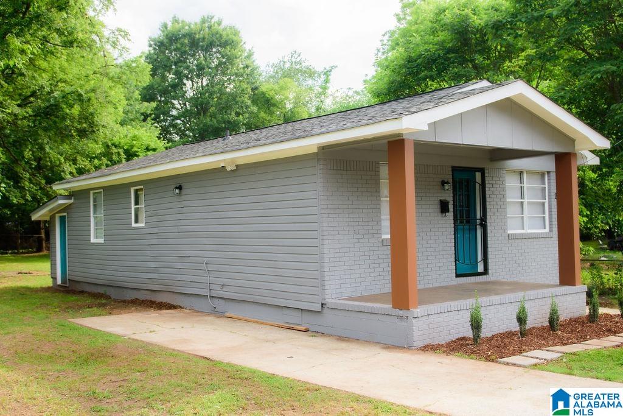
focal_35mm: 40
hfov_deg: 47.9
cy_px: 208
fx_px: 701
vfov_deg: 33.0
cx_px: 312
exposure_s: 1/500
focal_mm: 27
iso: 100
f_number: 2.8
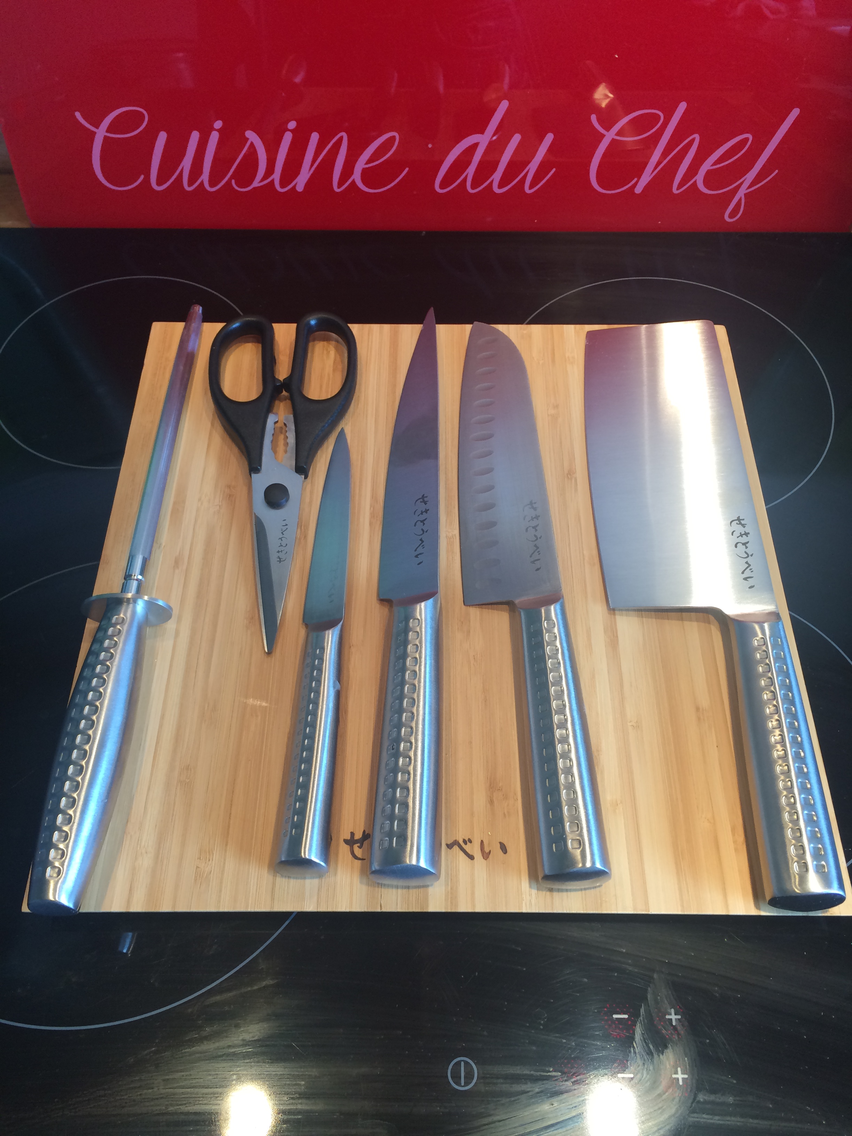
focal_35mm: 29
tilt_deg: -59.9
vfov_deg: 61.7
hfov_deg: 48.2
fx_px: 952
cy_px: 568
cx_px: 426
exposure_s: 1/33
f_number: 2.2
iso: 40
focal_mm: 4.15
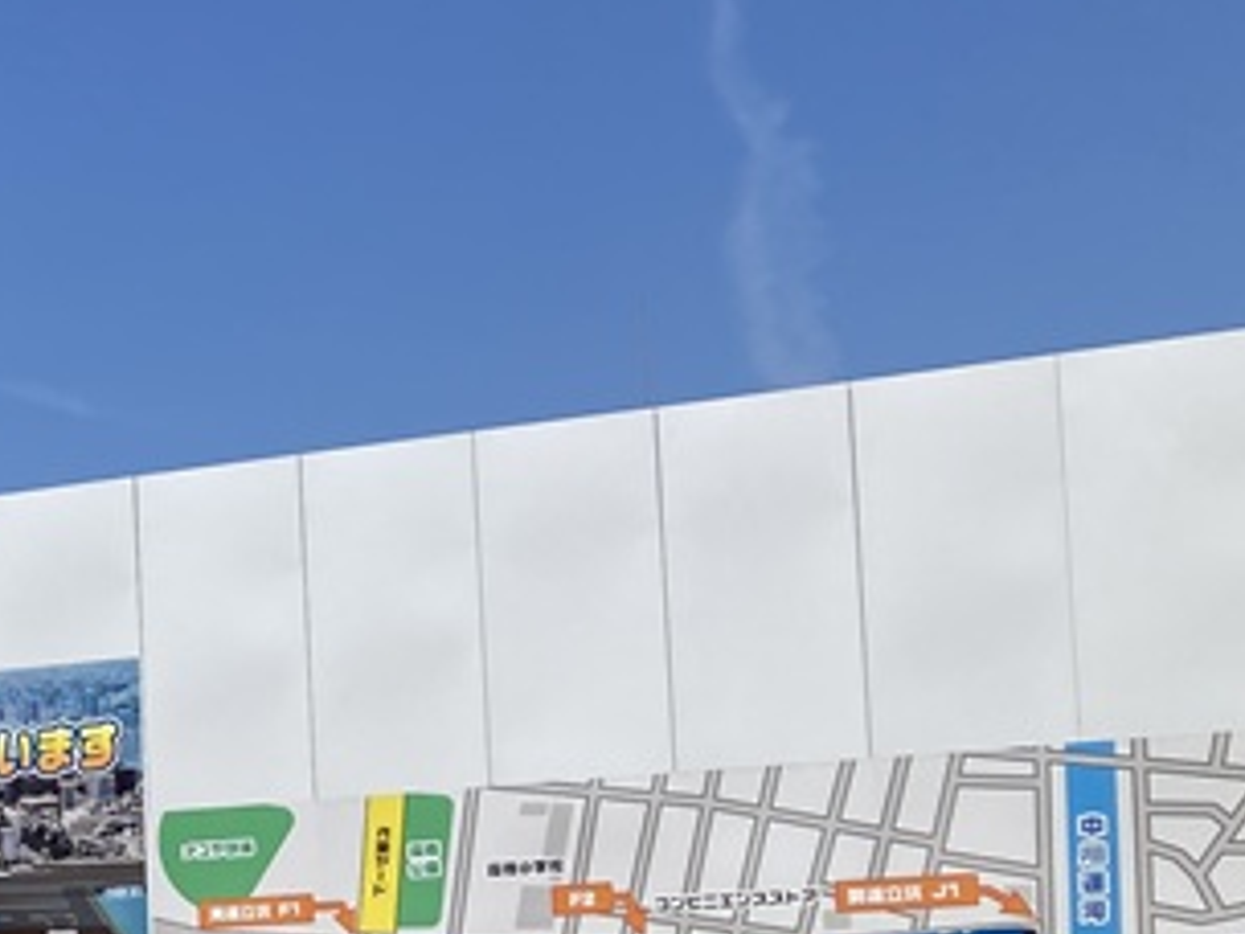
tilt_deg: +4.2
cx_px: -700
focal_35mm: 92
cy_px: 909
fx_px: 3309
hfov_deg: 18.5
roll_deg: +0.3
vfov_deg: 15.8
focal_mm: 3.99
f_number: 1.8
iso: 20
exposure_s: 1/4000
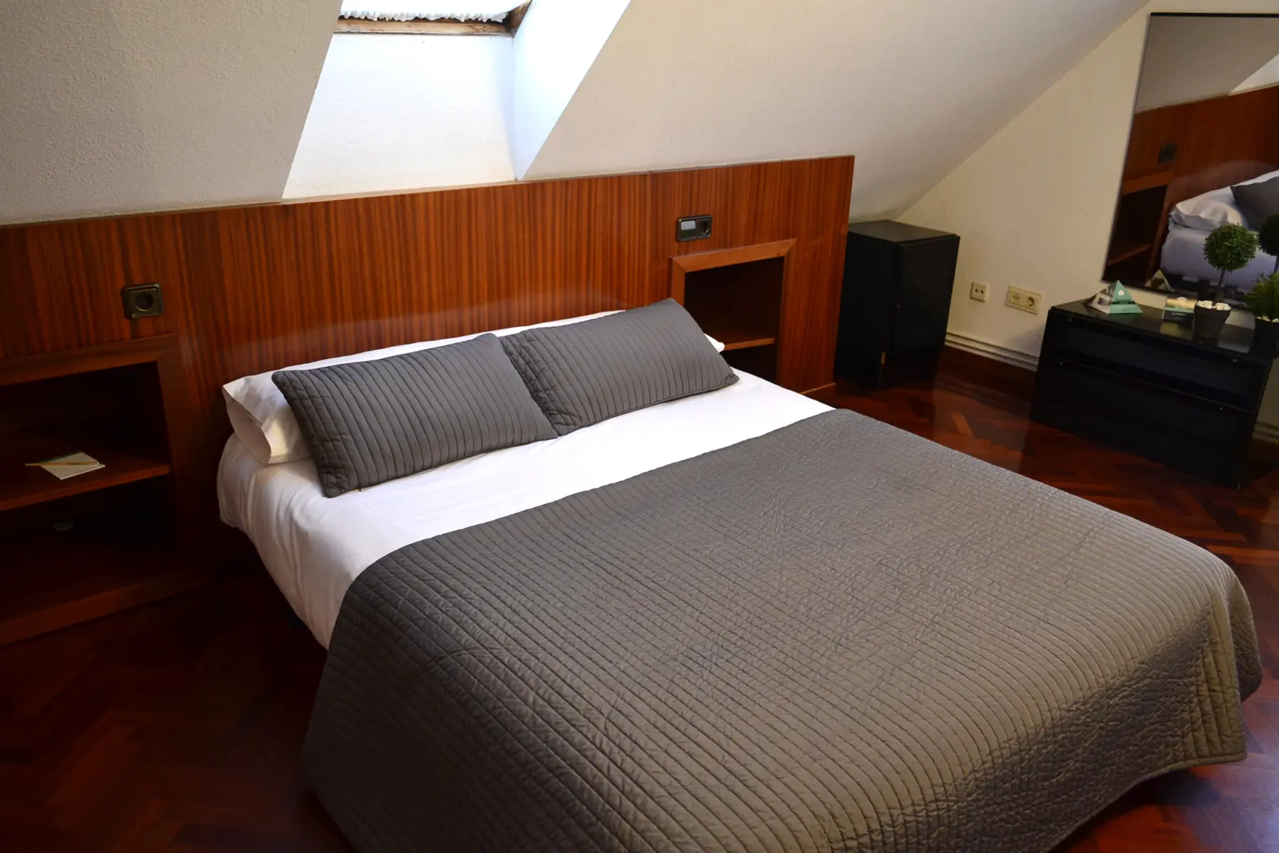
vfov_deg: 47.9
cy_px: 426
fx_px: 959
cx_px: 640
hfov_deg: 67.4
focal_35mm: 27
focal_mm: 18
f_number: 3.5
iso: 800
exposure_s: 1/15
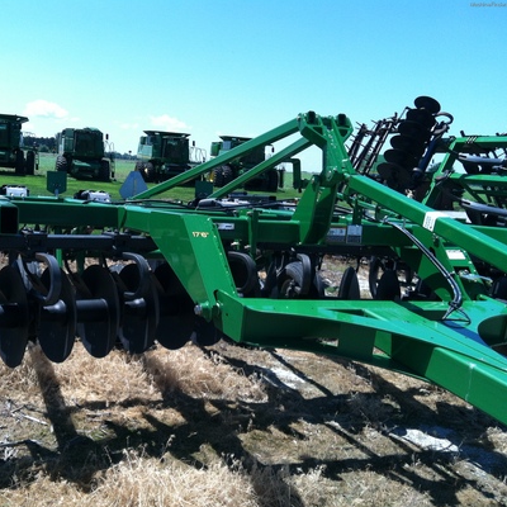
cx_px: 172
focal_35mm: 42
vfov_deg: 40.0
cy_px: 256
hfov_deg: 39.6
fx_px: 696
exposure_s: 1/895
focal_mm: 3.85
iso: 80
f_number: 2.8
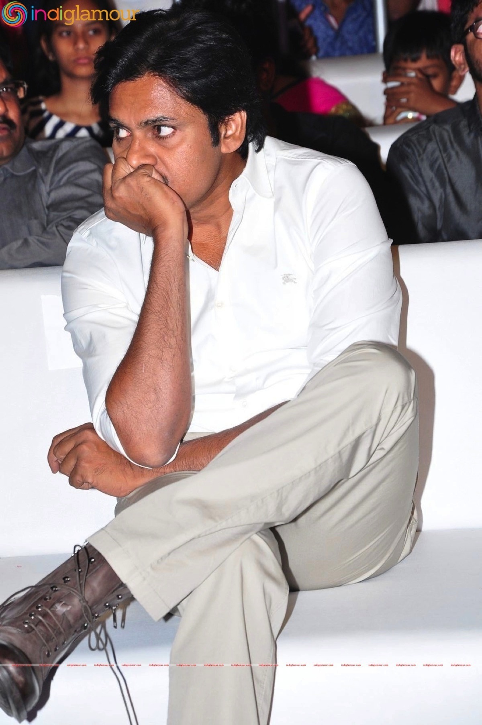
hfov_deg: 8.7
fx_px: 3170
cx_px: 241
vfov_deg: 13.1
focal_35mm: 158
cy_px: 362
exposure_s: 1/125
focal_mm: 105
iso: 500
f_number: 7.1
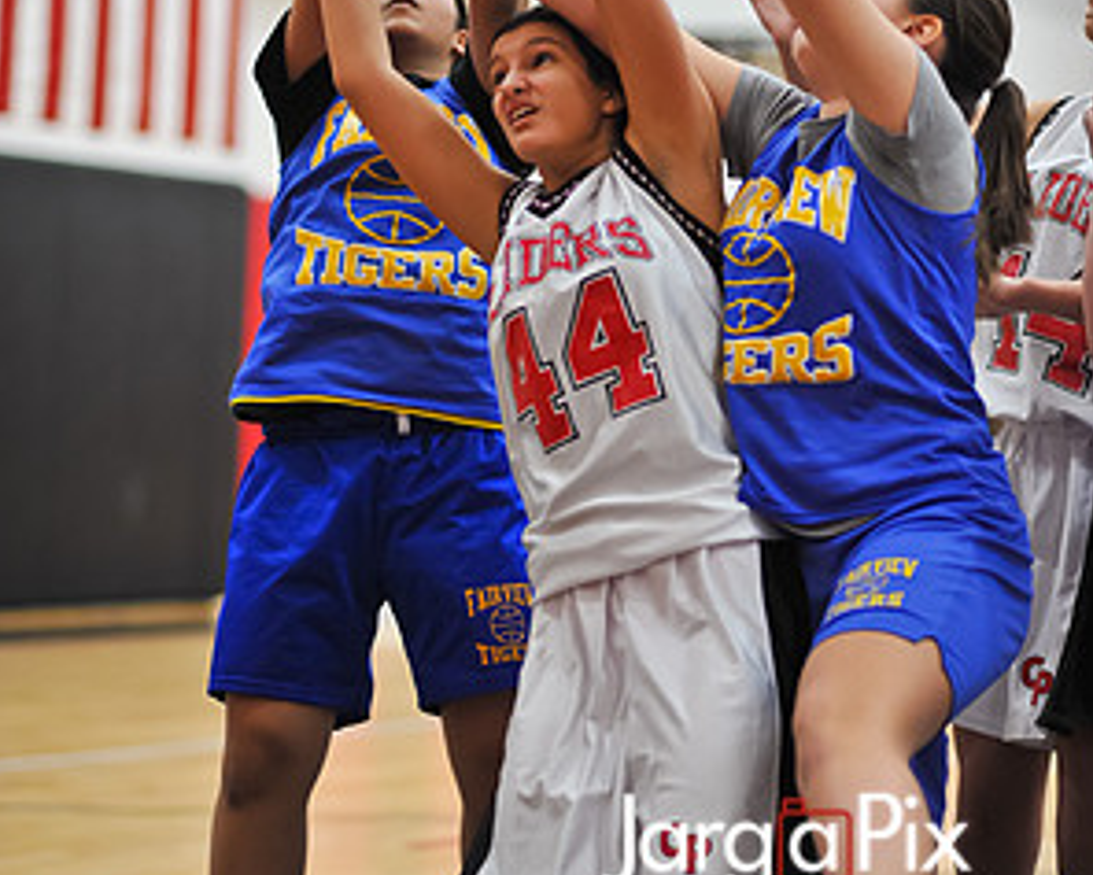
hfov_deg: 15.9
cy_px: 159
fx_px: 3915
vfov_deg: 12.7
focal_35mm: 121
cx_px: 545
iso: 1400
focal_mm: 85
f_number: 2
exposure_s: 1/500
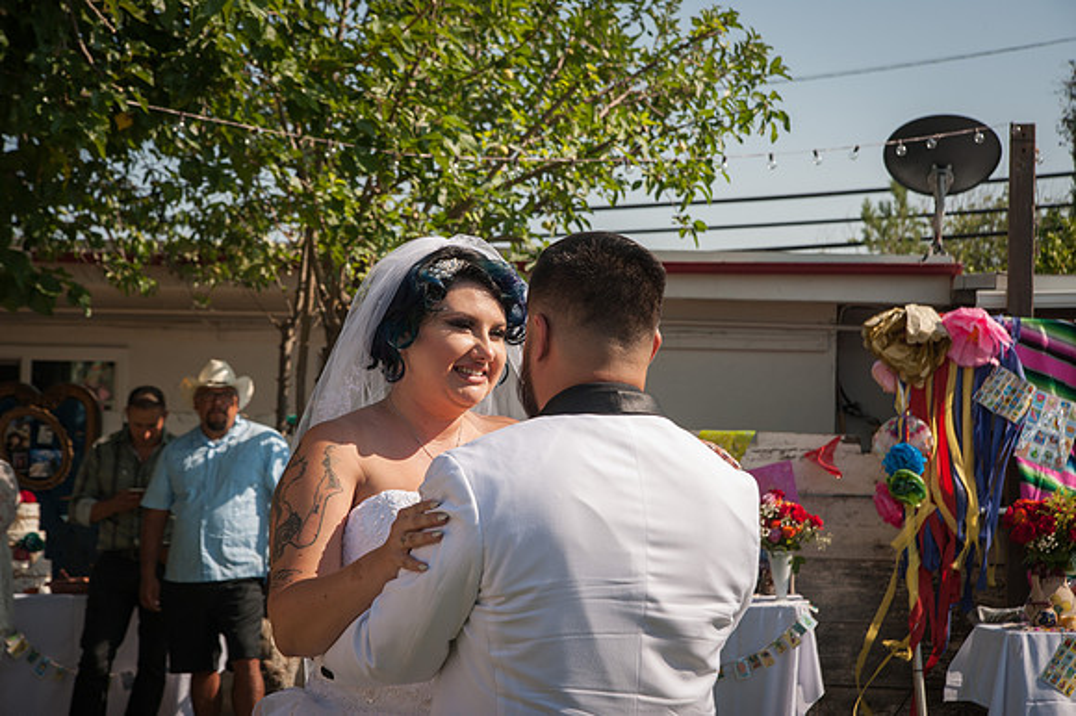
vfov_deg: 21.9
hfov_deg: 32.4
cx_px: 538
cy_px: 358
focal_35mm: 62
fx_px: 1853
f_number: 10
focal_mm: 62
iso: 200
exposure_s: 1/400
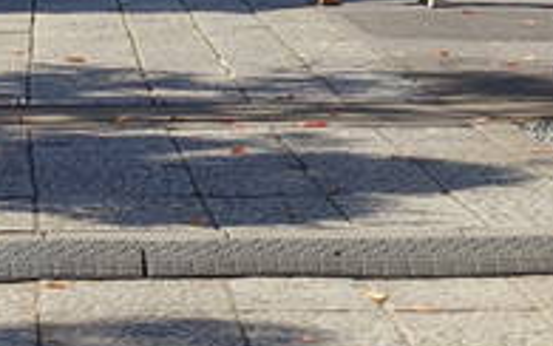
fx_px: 3121
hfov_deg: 10.1
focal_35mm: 207
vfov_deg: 5.8
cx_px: 77
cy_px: -769
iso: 125
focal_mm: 11.93
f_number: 5.6
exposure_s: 1/250
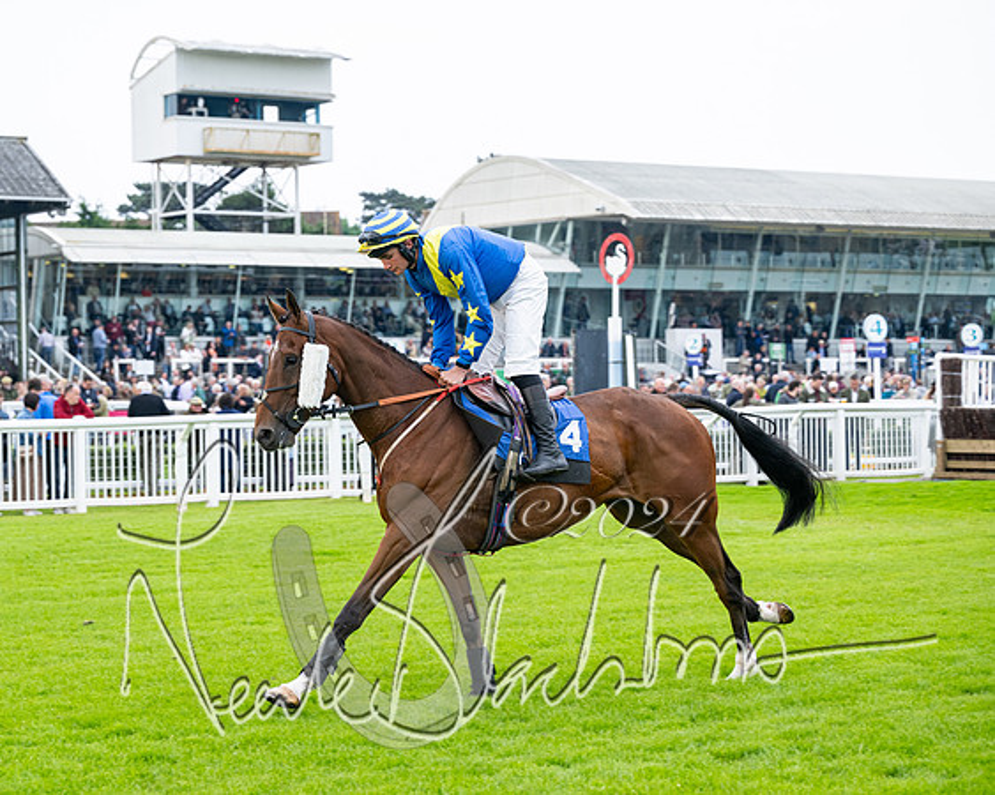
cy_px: 393
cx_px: 401
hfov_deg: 23.1
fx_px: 2435
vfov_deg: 18.5
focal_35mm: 83
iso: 400
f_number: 4
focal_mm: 70
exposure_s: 1/640
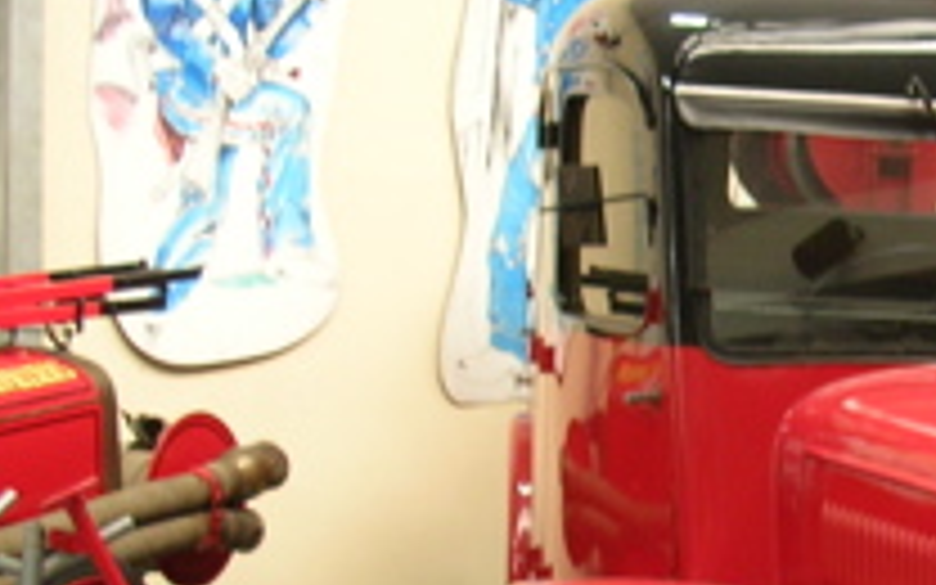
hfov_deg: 21.0
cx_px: 1076
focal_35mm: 93
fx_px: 2372
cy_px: 544
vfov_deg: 13.9
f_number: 2.8
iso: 58
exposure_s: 1/5.9
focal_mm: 5.8
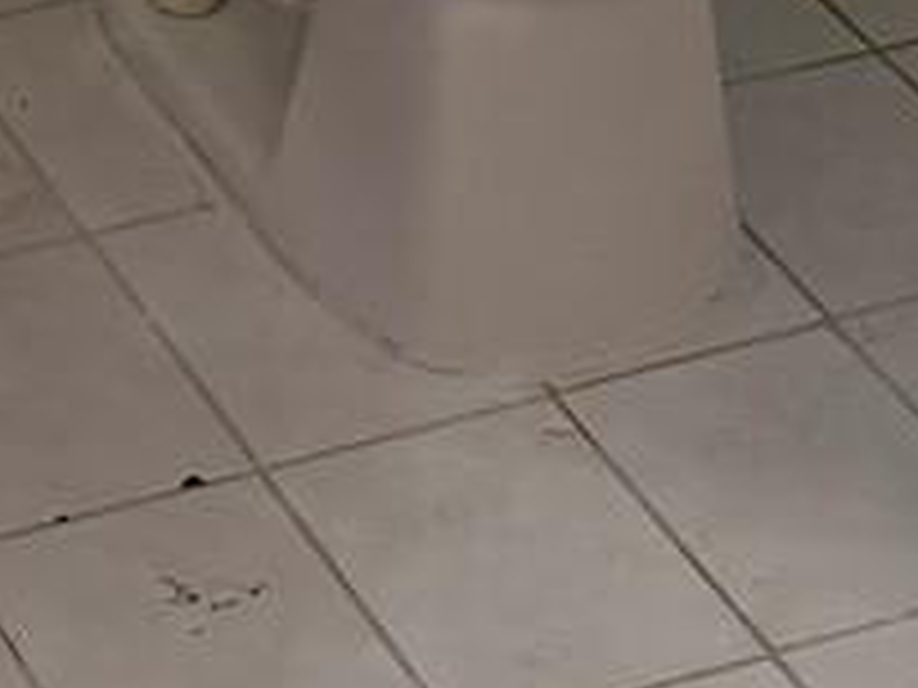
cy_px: -1749
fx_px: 4986
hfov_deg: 10.5
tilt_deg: -10.2
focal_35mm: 188
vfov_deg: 6.7
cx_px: 248
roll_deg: -1.6
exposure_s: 1/215
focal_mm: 6.76
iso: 160
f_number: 1.78
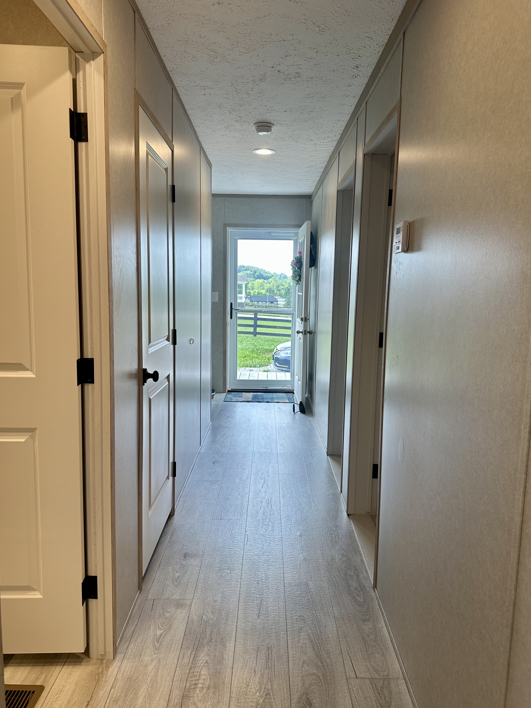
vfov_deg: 69.4
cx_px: 269
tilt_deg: -5.8
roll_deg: -0.8
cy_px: 349
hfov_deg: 54.9
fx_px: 511
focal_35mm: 25
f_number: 1.78
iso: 64
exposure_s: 1/189
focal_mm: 6.86
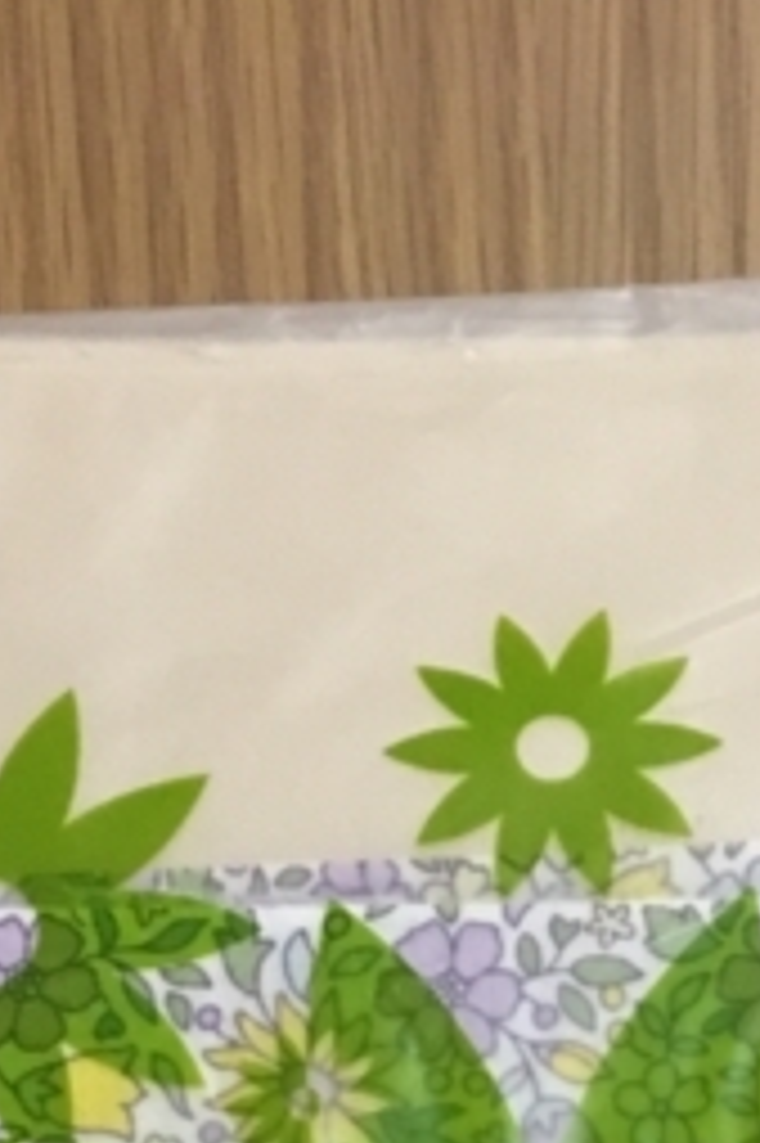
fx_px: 3012
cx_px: 598
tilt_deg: -83.6
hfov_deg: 14.3
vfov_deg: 18.6
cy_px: 1786
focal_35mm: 95
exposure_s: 1/15
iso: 125
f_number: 2.2
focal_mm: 4.15
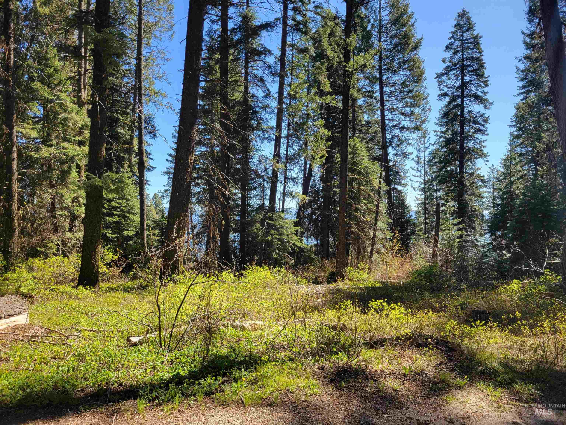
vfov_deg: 53.1
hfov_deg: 67.3
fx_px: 425
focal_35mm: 26
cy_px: 212
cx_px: 283
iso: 40
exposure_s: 1/848
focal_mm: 5.4
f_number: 1.8
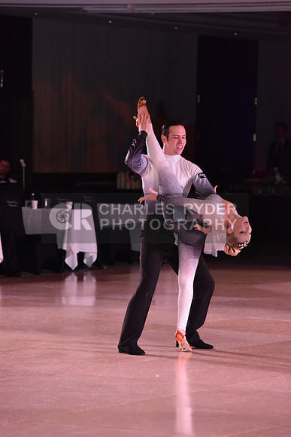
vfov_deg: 10.3
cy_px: 218
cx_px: 146
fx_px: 2423
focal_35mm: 200
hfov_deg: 6.9
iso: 2500
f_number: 5.6
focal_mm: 200
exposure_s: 1/320
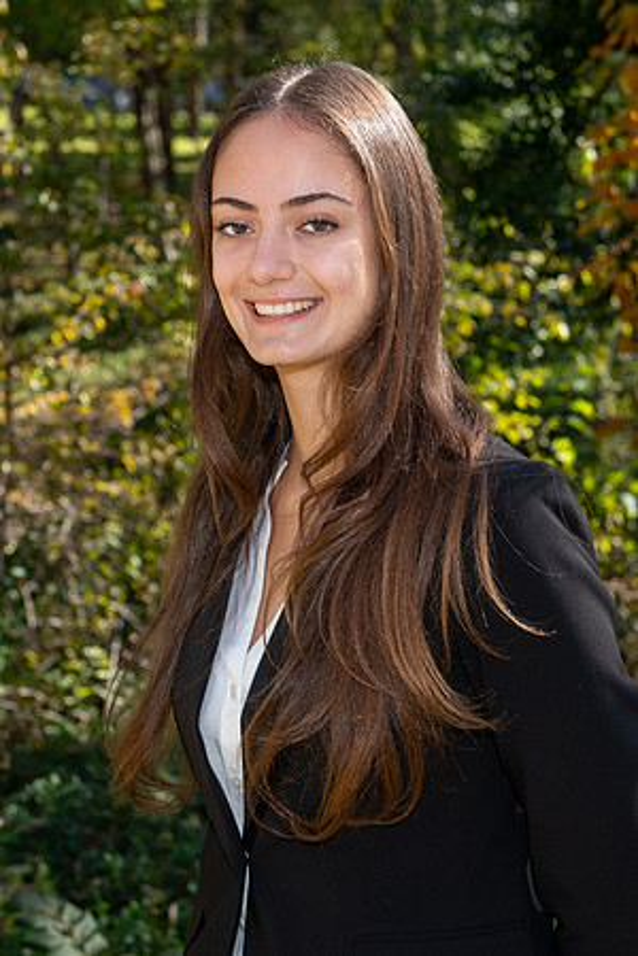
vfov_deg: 21.5
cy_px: 457
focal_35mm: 95
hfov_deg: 14.4
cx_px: 286
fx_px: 2525
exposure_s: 1/125
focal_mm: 58
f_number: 6.3
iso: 400
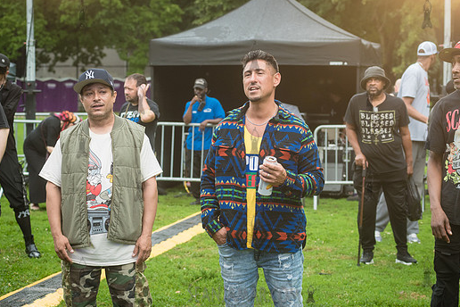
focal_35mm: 93
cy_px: 142
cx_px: 254
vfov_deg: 14.7
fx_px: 1188
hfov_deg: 21.9
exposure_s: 1/640
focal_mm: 80
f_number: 4.5
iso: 1000
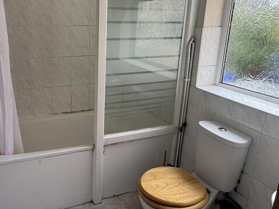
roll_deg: -0.2
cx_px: 87
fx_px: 226
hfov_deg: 61.4
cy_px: 78
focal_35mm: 28
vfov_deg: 49.2
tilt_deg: -13.8
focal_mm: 2.22
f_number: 2.2
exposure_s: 1/99
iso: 64
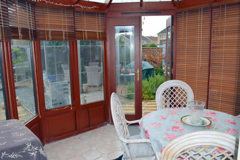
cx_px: 121
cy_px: 82
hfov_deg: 65.5
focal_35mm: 28
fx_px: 187
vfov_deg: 46.4
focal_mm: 18
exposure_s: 1/200
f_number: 5.6
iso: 100
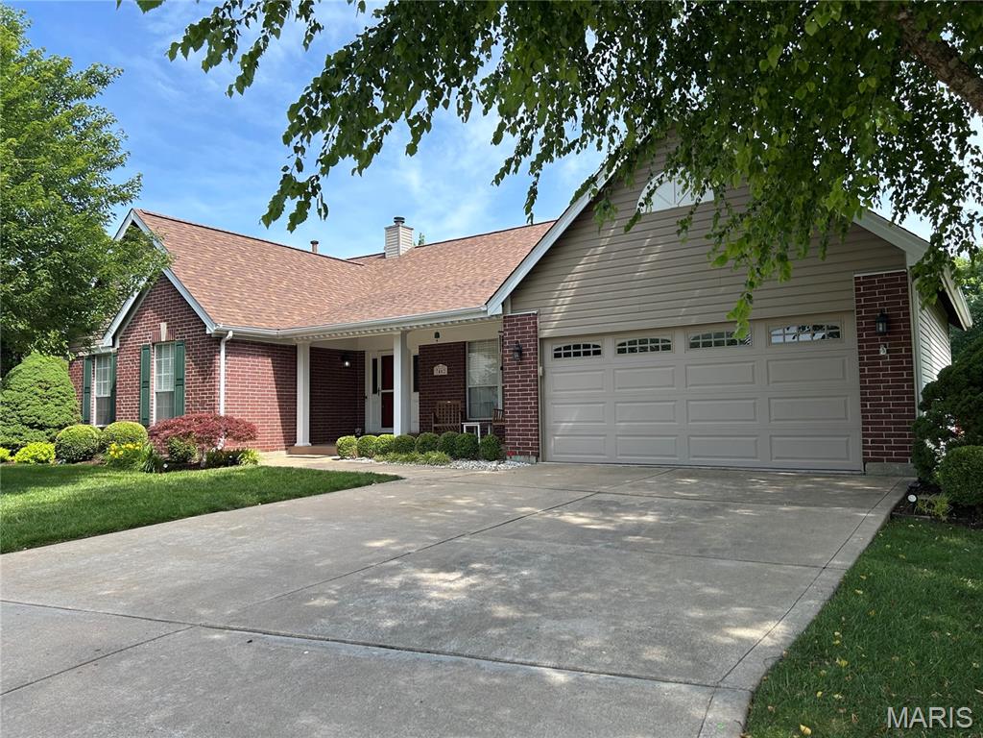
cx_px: 492
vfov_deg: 53.1
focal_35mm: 26
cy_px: 369
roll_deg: +1.8
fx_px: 738
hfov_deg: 67.3
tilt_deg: +3.5
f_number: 1.5
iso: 50
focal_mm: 5.7
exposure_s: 1/1531
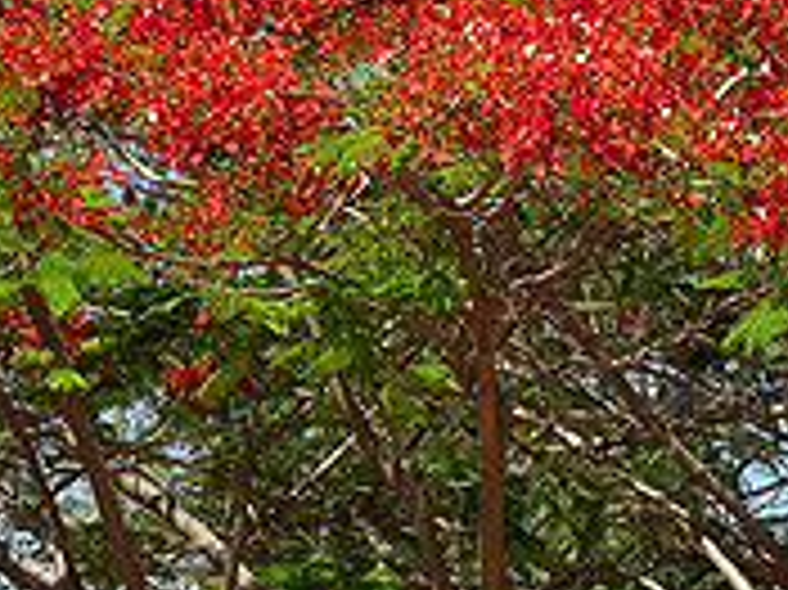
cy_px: 194
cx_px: 549
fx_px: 4686
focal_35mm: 206
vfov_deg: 7.2
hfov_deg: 9.6
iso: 80
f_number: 6
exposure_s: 1/250
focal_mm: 16.6
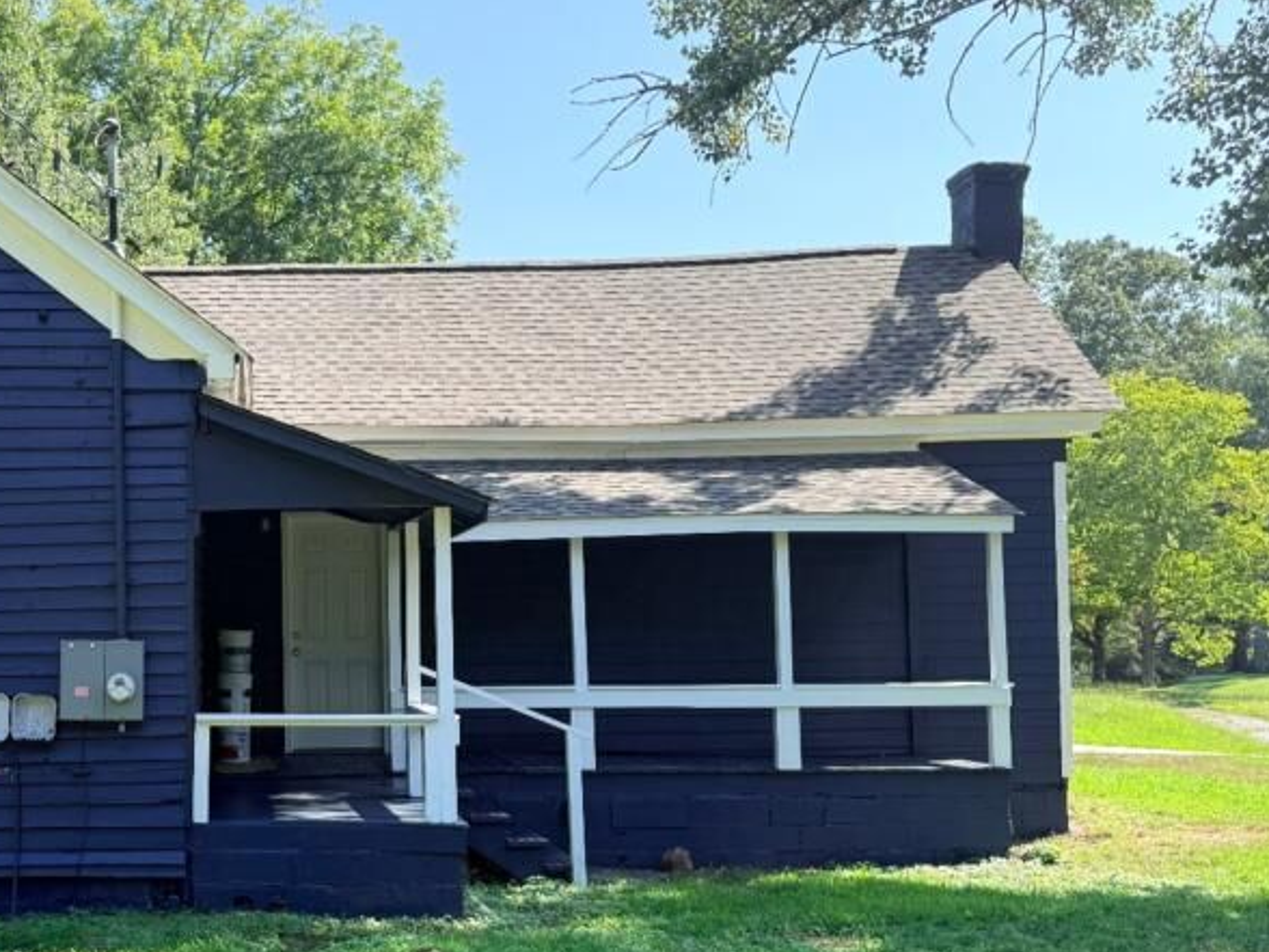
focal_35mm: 49
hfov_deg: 37.3
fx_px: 1796
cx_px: 229
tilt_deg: +5.5
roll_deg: +0.9
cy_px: 486
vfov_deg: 29.7
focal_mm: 6.76
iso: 100
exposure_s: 1/1314
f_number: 1.78
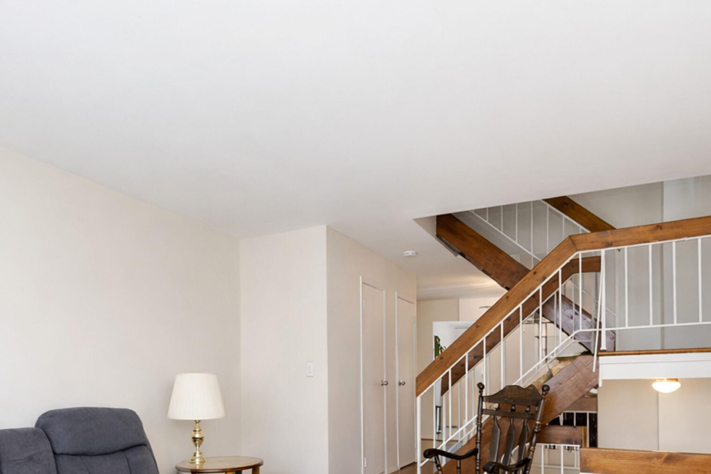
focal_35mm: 27
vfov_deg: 45.5
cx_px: 315
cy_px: 381
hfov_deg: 67.2
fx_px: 533
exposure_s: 1/15
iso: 64
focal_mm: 16
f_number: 4
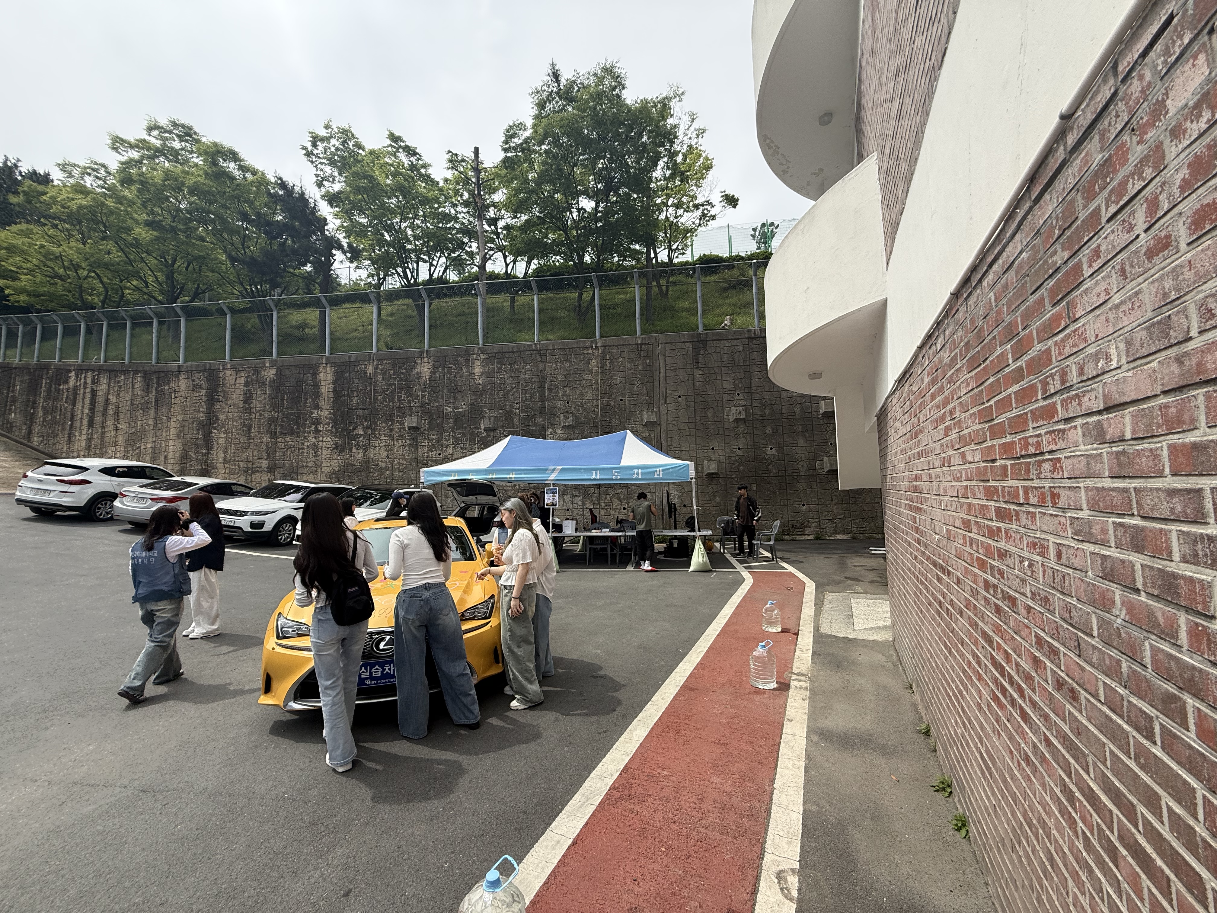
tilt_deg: +4.4
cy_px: 456
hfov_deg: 102.1
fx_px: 492
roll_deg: +1.5
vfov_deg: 85.7
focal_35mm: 14
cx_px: 608
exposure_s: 1/1033
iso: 50
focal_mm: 2.22
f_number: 2.2
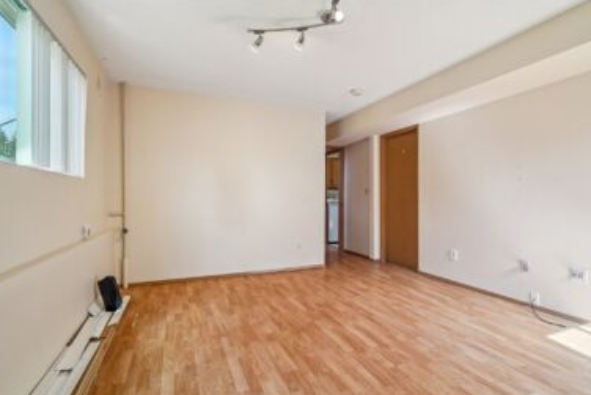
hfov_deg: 93.2
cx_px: 302
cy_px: 207
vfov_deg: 70.4
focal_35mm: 17
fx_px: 279
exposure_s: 1/60
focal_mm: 16
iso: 1600
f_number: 8
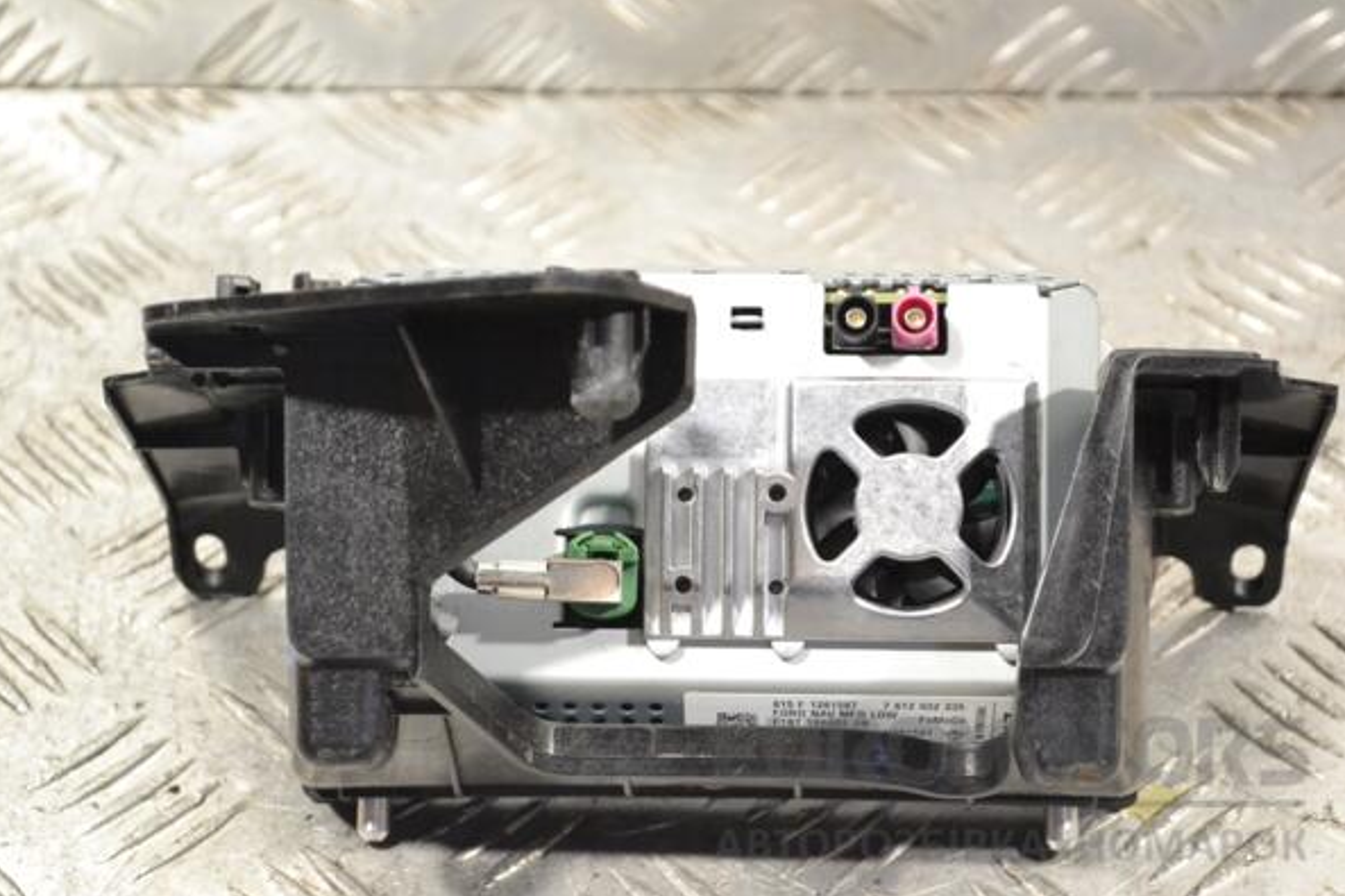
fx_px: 3119
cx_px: 671
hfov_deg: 24.3
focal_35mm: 84
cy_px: 449
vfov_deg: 16.3
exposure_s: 1/160
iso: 3200
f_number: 6.3
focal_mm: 55
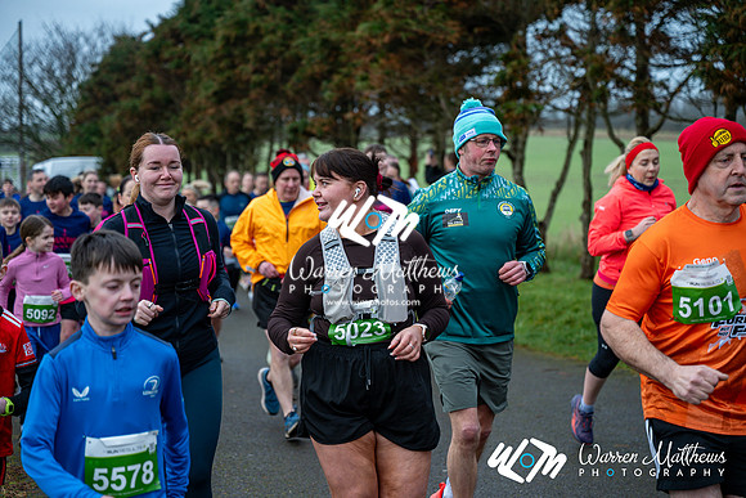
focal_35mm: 70
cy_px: 249
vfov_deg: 19.5
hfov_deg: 28.8
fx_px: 1451
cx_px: 373
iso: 400
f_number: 2.8
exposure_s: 1/1250
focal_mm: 70
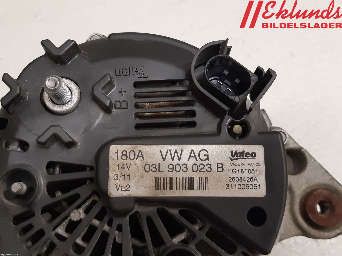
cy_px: 128
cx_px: 171
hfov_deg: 67.3
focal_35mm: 26
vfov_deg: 53.1
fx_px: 257
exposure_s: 1/50
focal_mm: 3.93
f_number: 1.7
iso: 200
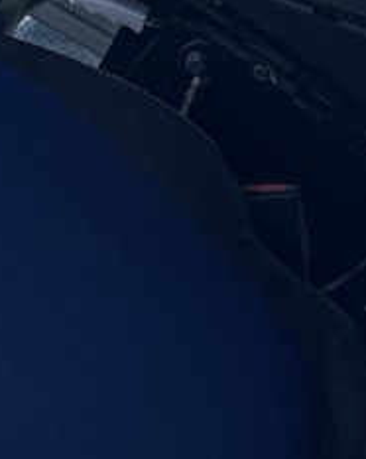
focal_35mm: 157
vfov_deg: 11.5
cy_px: -325
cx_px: -155
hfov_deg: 9.6
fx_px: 2129
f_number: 1.5
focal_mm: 5.7
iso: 50
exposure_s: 1/1112
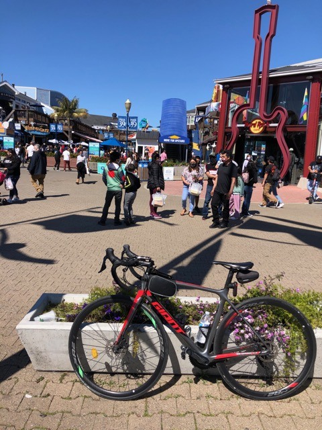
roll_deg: -3.6
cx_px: 161
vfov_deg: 63.4
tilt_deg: -8.9
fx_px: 347
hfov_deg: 49.7
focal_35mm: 28
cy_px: 215
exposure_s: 1/1946
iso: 20
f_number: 1.8
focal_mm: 4
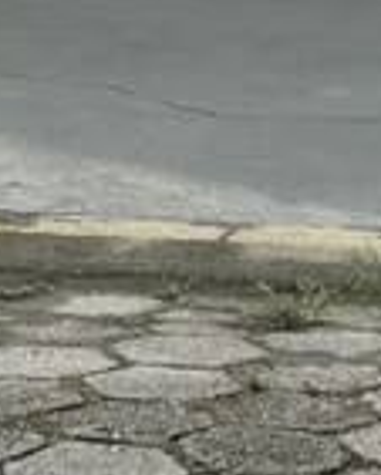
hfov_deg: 6.5
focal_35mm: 239
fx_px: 3365
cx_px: 27
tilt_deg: +2.6
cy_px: -721
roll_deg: +0.2
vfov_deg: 7.5
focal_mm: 6.76
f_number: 1.78
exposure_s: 1/4975
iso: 80
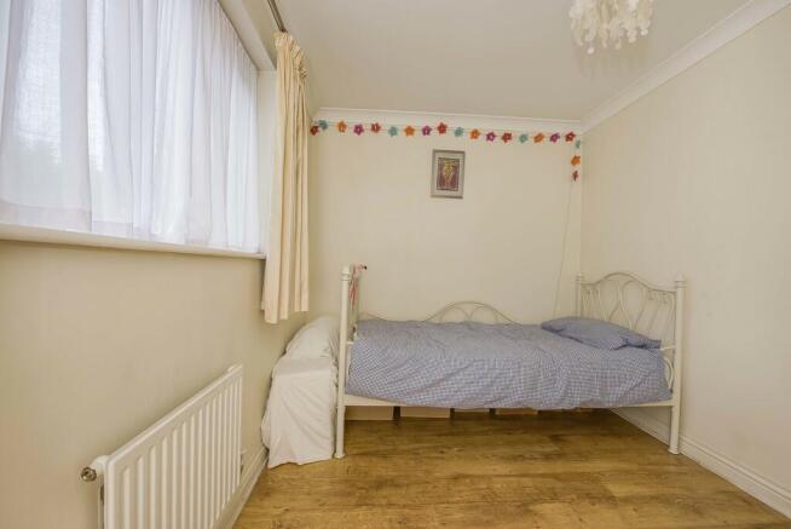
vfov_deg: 81.3
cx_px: 396
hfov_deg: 104.2
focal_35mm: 14
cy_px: 264
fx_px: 308
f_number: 10
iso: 320
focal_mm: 14
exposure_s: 1/50
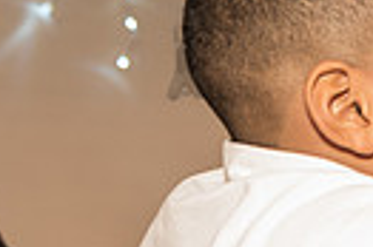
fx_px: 1469
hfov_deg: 12.7
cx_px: 735
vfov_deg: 9.2
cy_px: 461
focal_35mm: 142
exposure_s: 1/320
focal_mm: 32
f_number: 3.5
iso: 1250
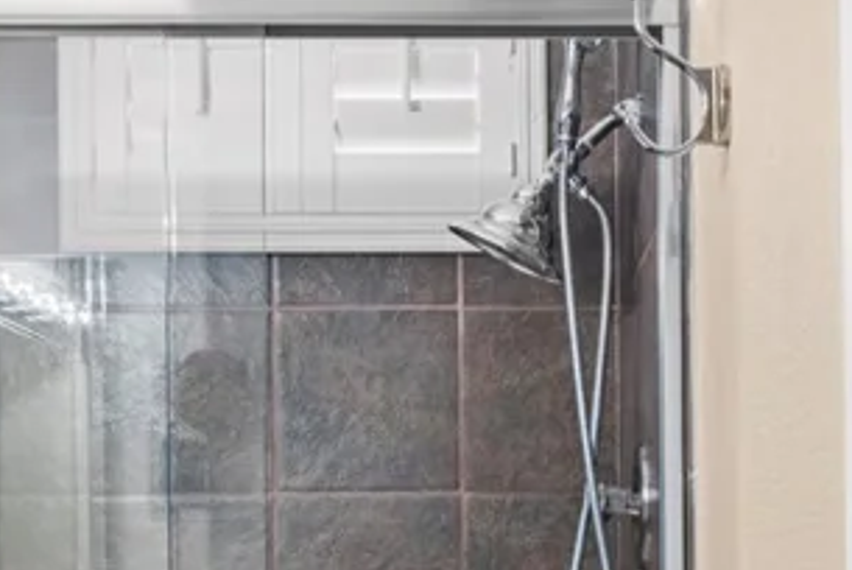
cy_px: 541
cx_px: 531
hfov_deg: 34.8
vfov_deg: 23.1
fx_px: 1350
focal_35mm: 57
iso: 400
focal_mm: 17
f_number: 8
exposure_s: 1/5
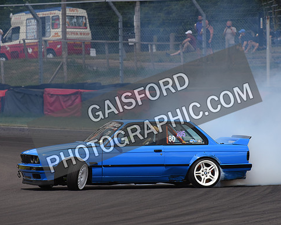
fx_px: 3768
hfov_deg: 4.3
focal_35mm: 453
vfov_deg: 3.4
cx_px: 144
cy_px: 112
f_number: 8
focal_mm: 400
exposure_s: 1/1000
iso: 1250
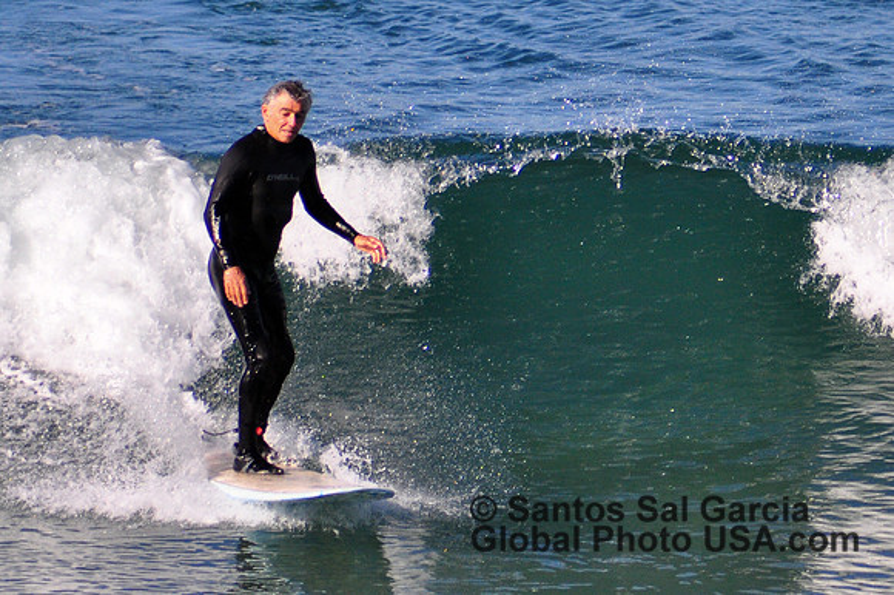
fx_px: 11168
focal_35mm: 450
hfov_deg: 4.6
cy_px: 298
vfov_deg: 3.1
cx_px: 447
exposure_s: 1/4000
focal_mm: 300
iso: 720
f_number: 5.6
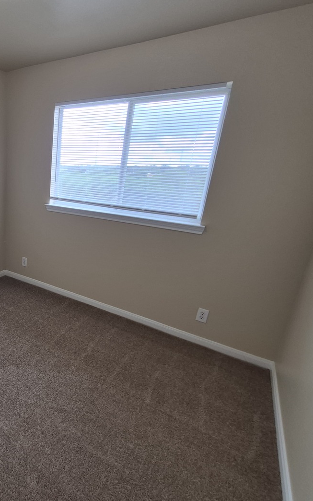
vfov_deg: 88.0
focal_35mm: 19
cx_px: 42
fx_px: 259
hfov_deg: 55.4
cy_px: 247
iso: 64
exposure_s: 1/60
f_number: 2.2
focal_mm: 1.74
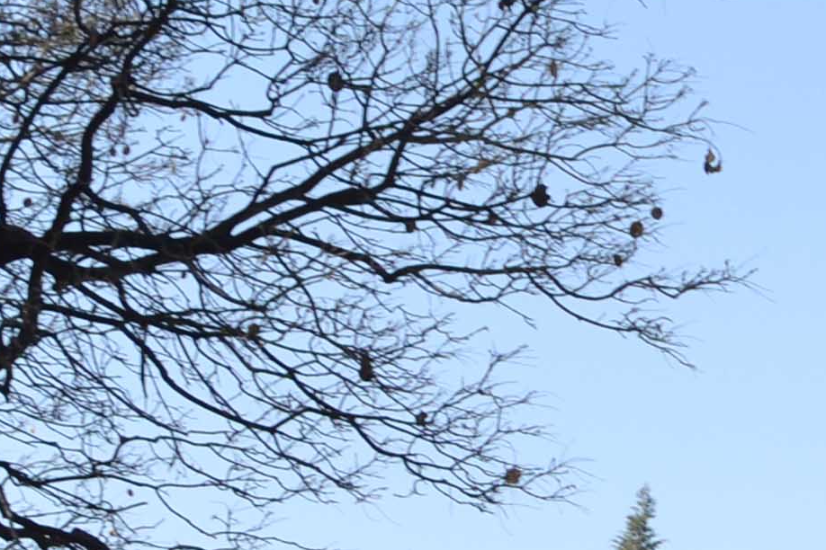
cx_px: 1294
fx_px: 3373
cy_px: 1062
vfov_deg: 8.9
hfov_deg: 13.1
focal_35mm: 147
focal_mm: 20
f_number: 7.1
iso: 100
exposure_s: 1/200
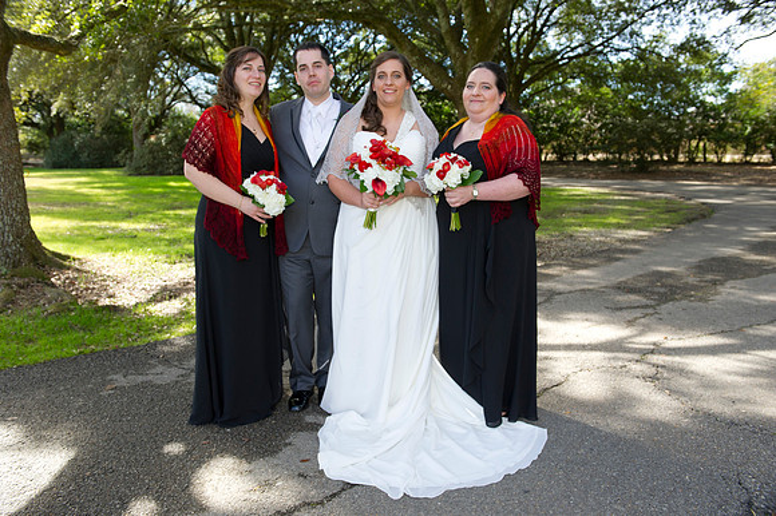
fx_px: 689
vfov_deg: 41.1
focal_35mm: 32
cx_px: 388
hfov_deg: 58.7
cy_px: 258
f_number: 5.6
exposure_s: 1/200
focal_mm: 32
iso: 320
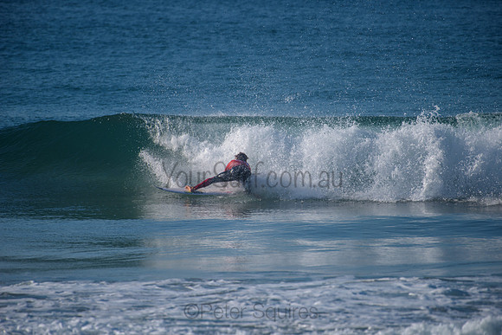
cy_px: 168
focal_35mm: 500
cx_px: 251
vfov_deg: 2.8
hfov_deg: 4.1
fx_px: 6974
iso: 140
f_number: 5.6
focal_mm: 500
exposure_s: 1/2000
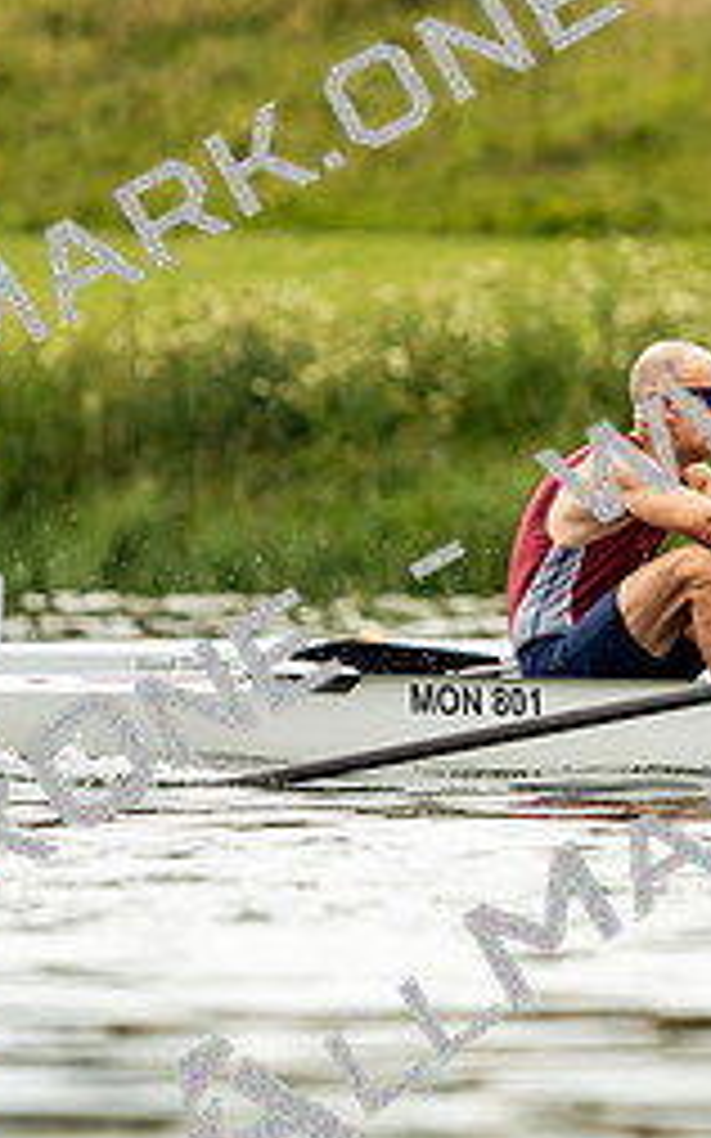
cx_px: 1094
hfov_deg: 1.4
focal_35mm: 946
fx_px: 29346
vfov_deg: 2.2
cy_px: 538
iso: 400
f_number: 6.3
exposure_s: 1/2000
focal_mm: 404
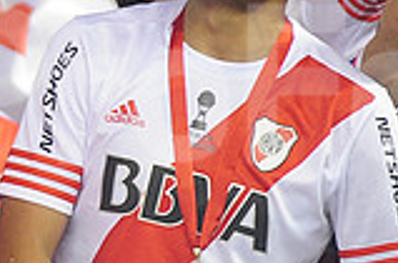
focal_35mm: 730
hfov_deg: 2.8
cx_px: 140
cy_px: 79
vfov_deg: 1.9
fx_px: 8047
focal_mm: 200
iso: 1600
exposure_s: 1/500
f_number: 3.2
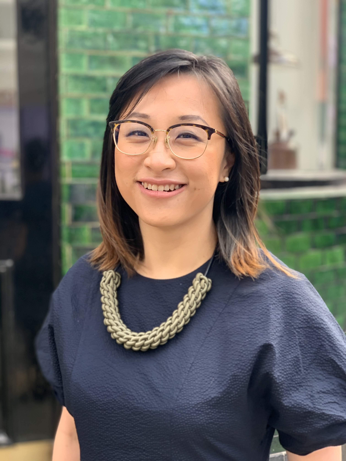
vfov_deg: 36.8
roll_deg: +0.1
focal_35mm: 52
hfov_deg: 28.0
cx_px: 173
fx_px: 693
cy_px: 230
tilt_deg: -4.2
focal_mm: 6
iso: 32
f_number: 2.4
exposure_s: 1/122
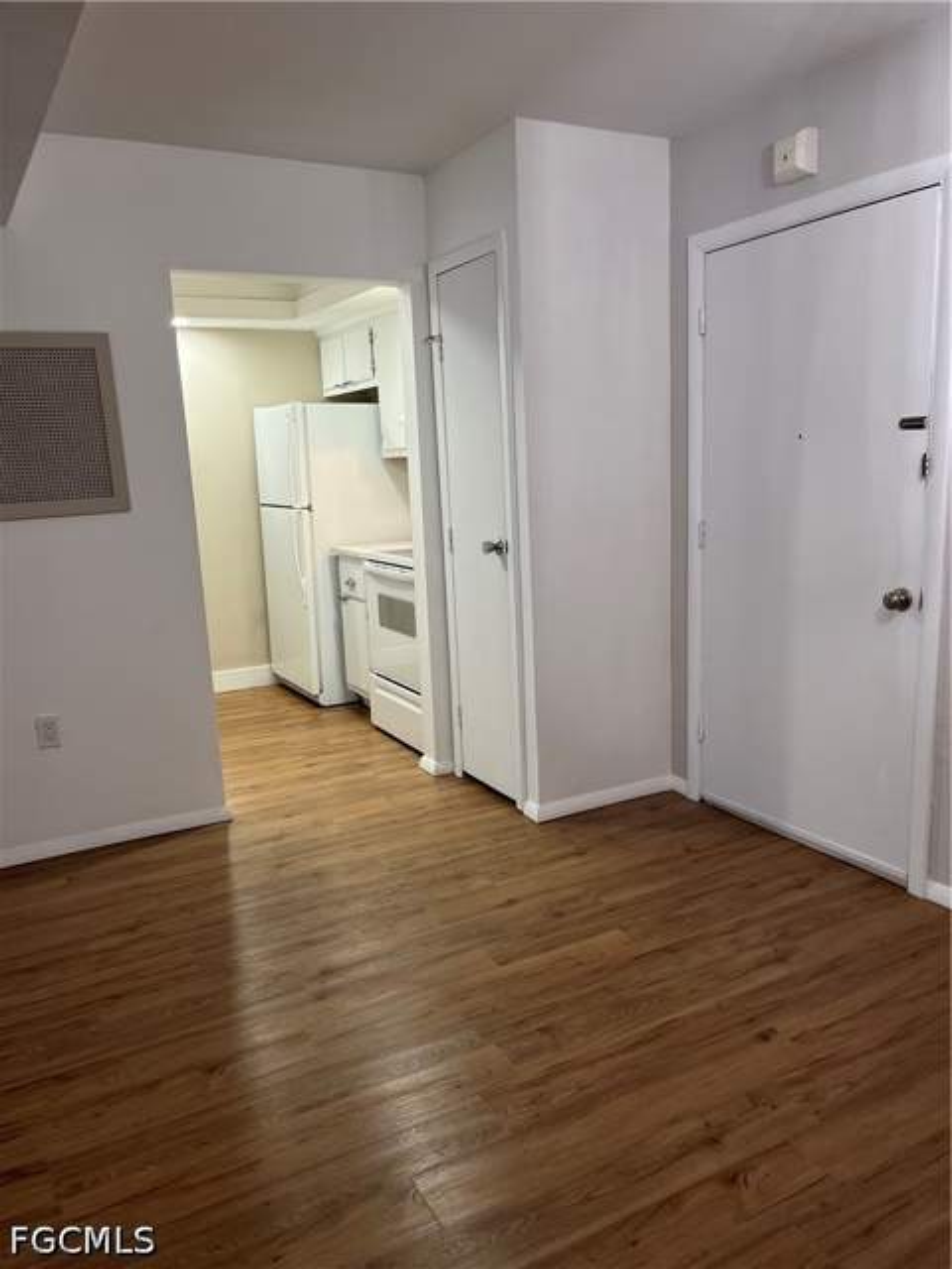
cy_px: 634
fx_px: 953
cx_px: 476
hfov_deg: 53.1
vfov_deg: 67.3
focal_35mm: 26
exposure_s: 1/60
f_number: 1.6
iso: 80
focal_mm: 5.1
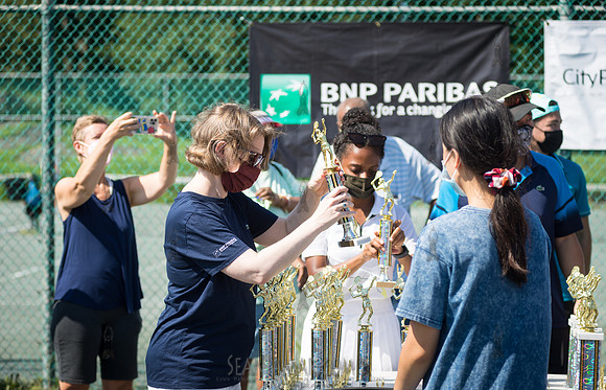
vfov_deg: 15.5
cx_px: 283
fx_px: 1436
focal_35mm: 86
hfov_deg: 23.8
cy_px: 216
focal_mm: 80
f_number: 4.5
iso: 125
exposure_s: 1/800
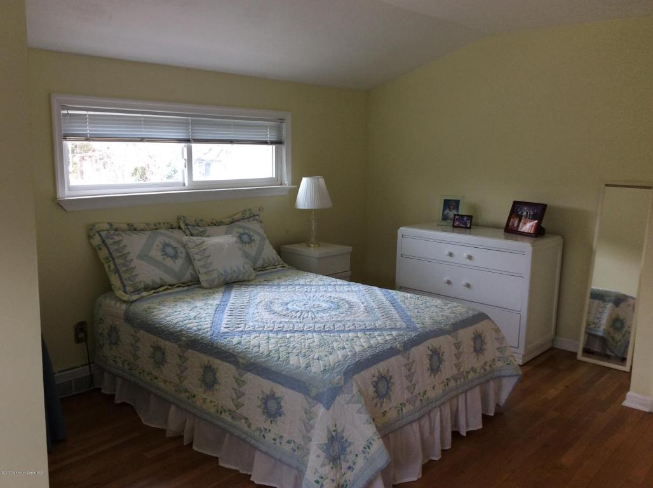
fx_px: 603
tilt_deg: -9.6
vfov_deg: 44.1
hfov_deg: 56.9
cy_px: 244
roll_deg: -0.4
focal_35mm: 32
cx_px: 326
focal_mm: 3.3
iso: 40
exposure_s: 1/40
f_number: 2.4
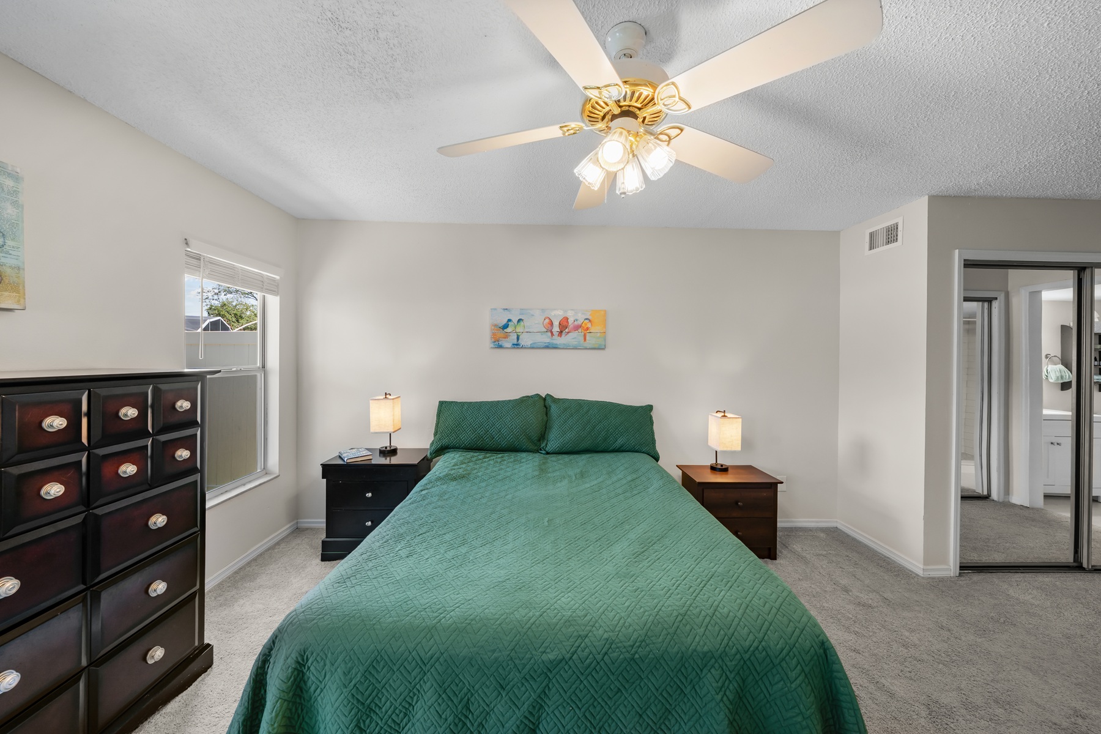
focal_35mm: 12
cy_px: 367
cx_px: 550
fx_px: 367
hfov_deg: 112.6
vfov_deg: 90.0
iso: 100
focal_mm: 12
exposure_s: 1/5
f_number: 9
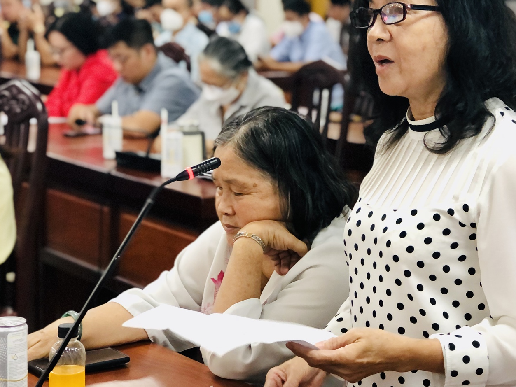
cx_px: 373
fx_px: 1357
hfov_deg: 21.4
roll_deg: -0.4
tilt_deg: -6.0
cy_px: 93
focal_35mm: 91
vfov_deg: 16.2
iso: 250
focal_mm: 6.6
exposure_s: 1/33
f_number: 2.8
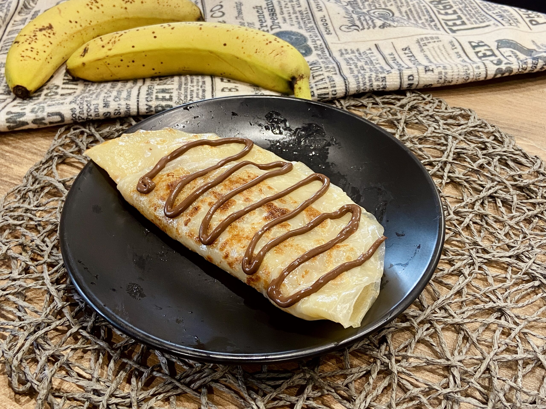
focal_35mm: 26
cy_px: 204
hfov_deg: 67.3
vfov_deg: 53.1
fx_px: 410
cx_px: 273
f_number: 1.8
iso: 100
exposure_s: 1/50
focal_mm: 4.25
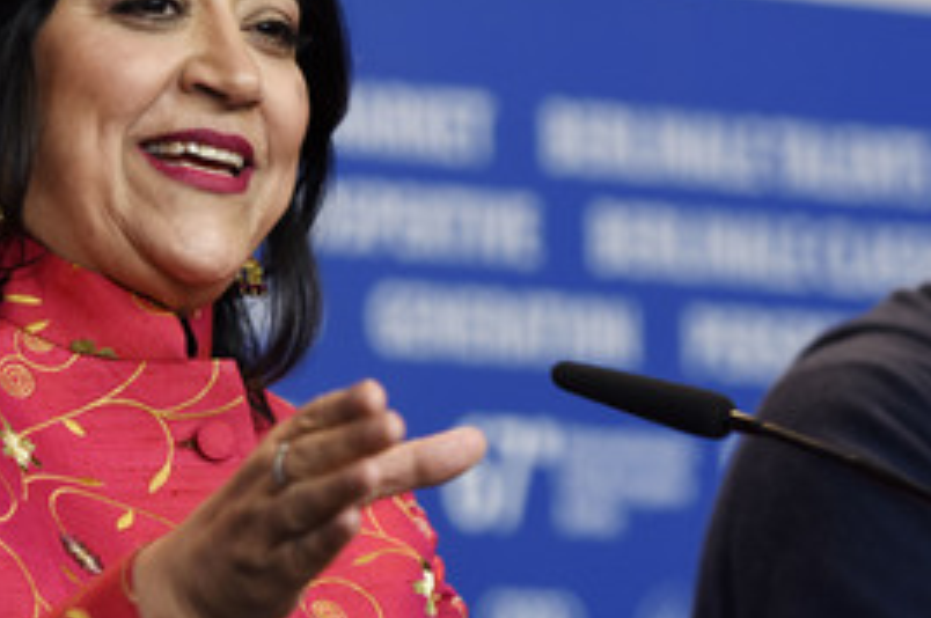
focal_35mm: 366
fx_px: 9449
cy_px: 201
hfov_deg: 5.6
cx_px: 189
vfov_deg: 3.7
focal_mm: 145
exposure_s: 1/320
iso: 800
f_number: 3.5
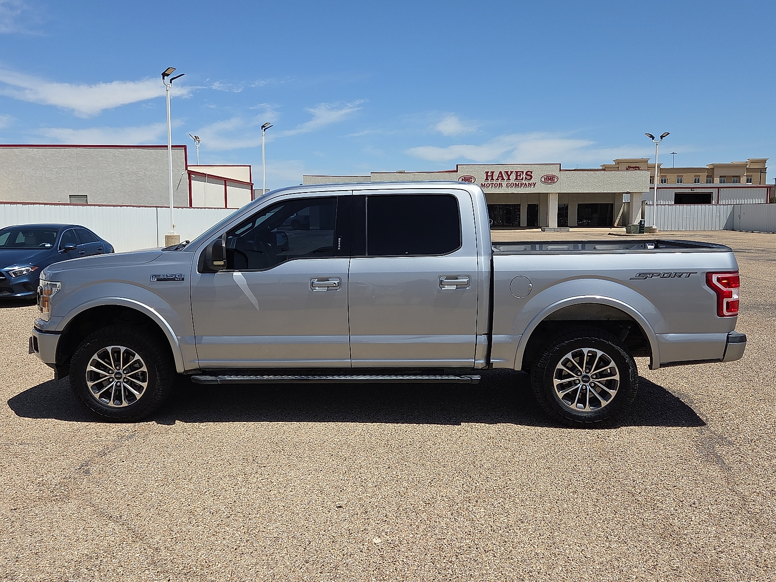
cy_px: 291
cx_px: 388
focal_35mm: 32
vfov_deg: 44.2
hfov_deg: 56.8
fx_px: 717
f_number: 1.8
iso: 76
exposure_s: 1/10000
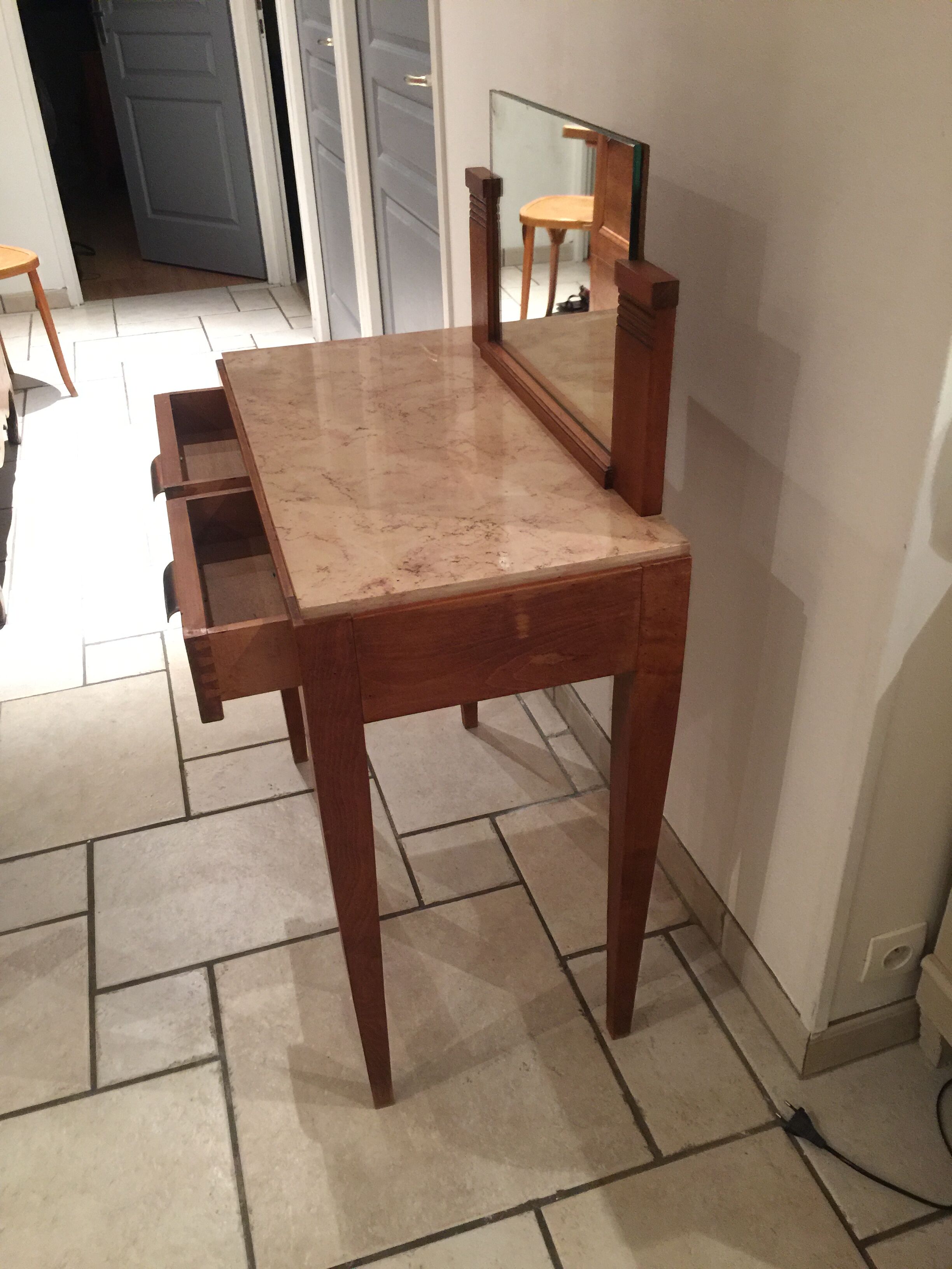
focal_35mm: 29
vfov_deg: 61.7
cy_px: 634
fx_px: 1063
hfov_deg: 48.2
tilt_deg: -30.8
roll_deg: +2.6
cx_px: 476
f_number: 2.2
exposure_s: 1/10
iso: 100
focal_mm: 4.15
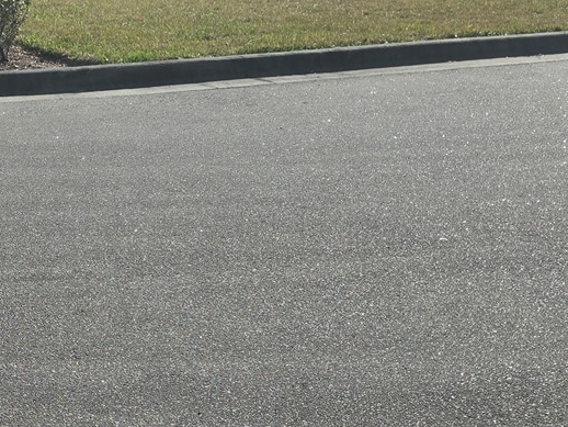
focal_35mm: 71
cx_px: -73
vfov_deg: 20.7
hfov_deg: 25.2
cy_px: 257
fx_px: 1166
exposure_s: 1/1202
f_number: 1.7
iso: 12
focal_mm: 6.3
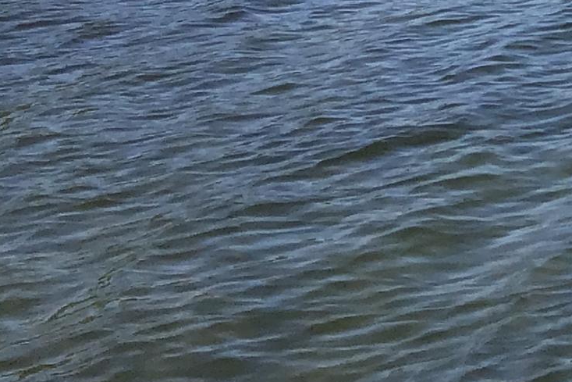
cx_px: 1156
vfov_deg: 9.6
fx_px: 2098
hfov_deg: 13.3
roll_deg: +1.8
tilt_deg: +0.2
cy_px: -423
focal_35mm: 132
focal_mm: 3.3
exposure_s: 1/1131
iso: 25
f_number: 2.4
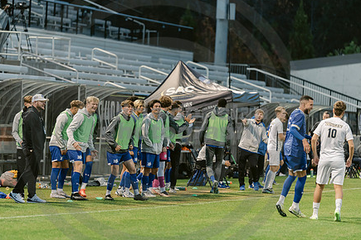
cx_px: 159
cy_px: 121
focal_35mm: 240
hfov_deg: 8.6
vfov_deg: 5.7
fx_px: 2406
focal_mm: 180
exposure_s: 1/250
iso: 1600
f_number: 2.8
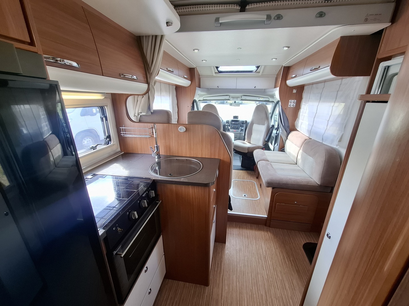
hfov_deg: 106.2
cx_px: 204
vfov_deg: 89.9
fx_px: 154
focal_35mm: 13
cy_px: 153
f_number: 2.2
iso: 64
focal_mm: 1.74
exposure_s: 1/50
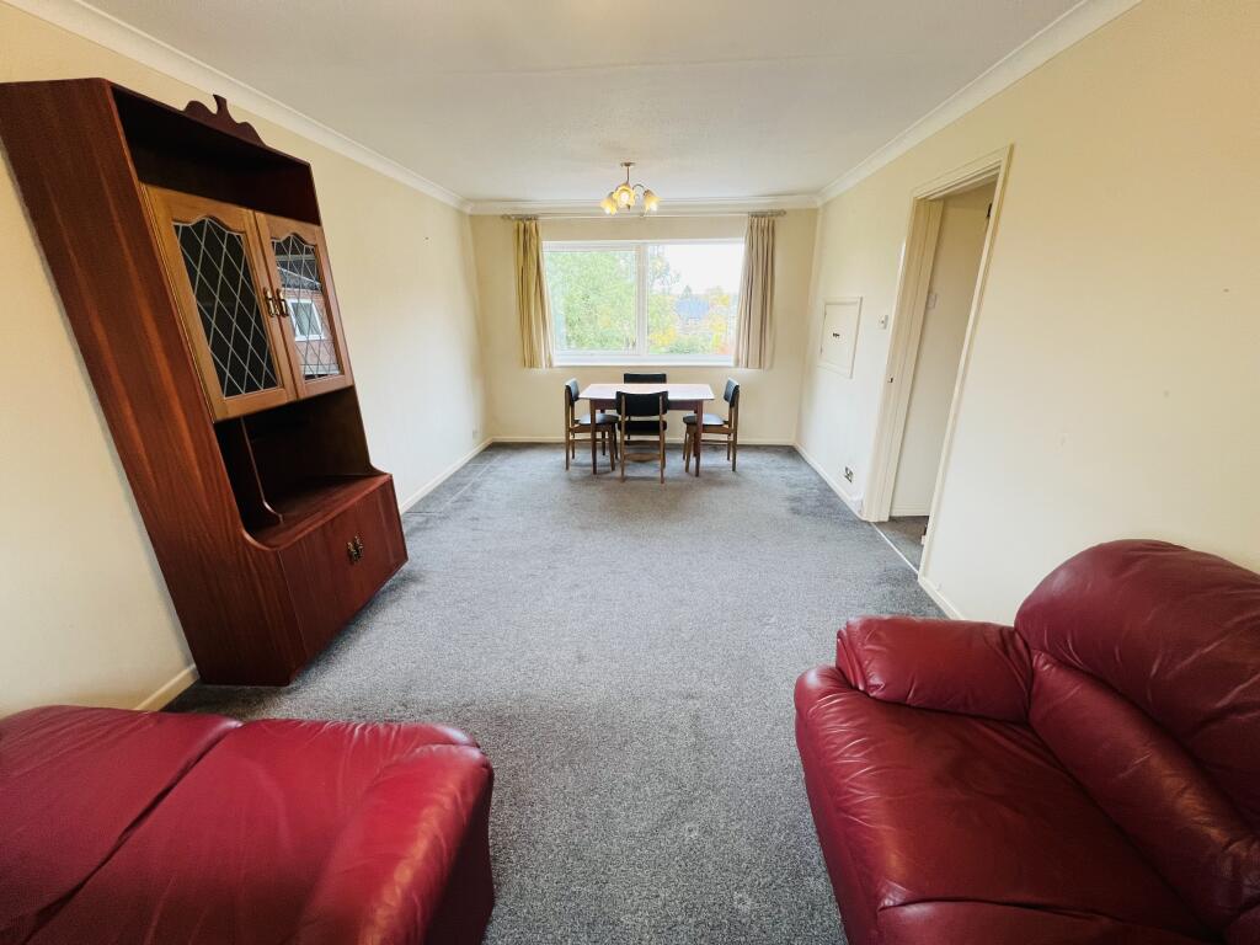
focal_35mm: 13
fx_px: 473
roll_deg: +1.4
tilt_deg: -18.5
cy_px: 472
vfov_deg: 89.9
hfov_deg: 106.2
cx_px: 630
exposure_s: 1/100
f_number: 1.8
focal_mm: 1.57
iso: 160
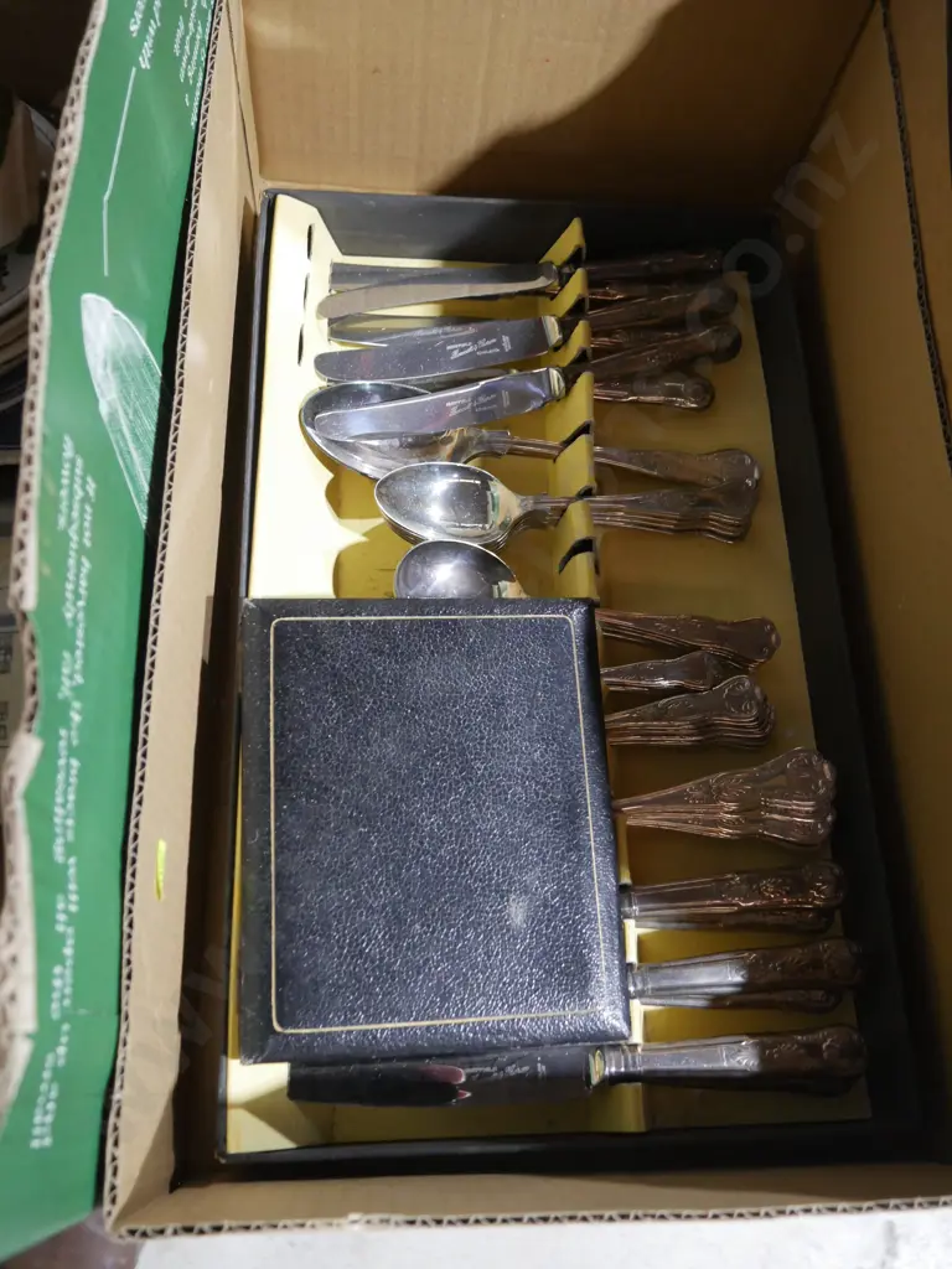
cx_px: 476
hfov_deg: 46.8
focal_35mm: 30
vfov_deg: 60.0
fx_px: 1100
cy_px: 634
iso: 1600
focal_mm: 15
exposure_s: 1/60
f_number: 3.6
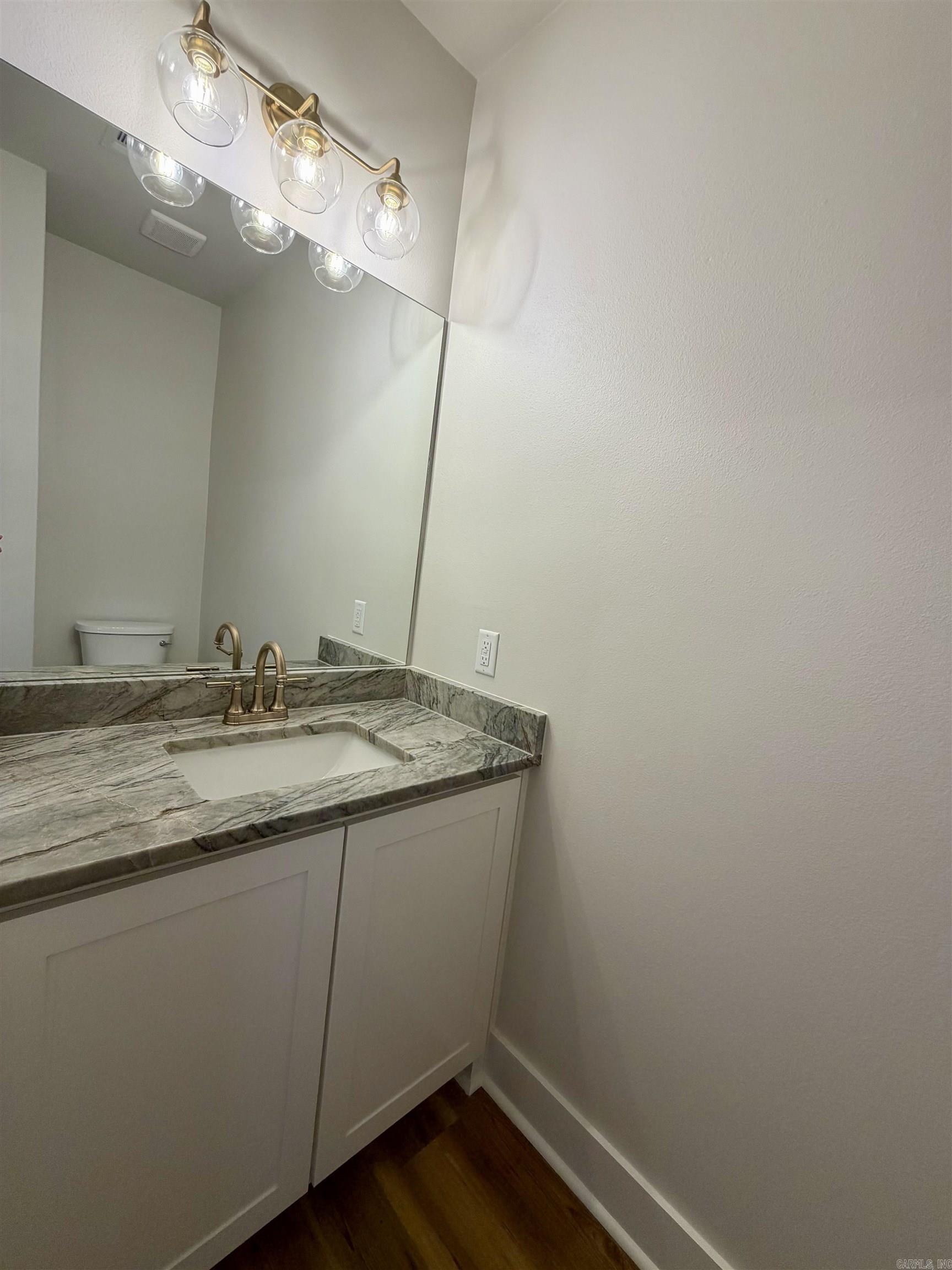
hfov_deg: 85.7
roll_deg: -7.2
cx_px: 476
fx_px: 513
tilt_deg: -6.7
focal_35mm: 14
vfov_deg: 102.1
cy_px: 635
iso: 100
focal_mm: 2.22
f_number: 2.2
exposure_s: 1/120
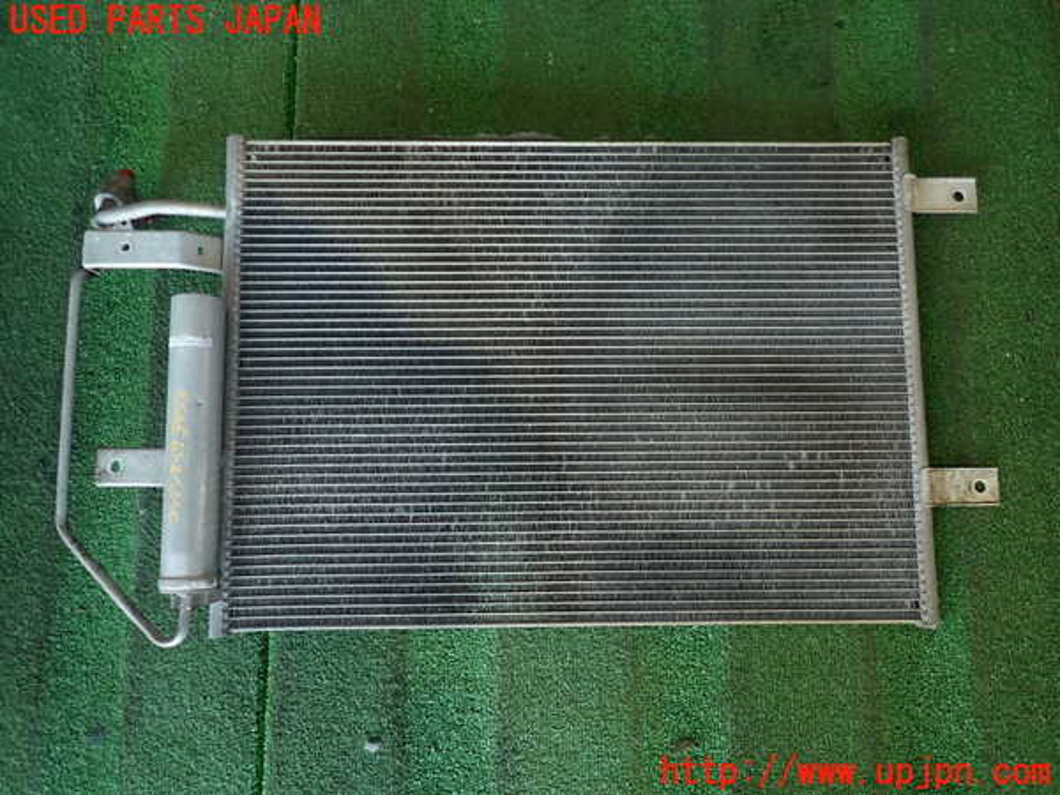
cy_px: 398
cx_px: 530
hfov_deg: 69.4
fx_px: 766
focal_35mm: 25
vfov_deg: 54.9
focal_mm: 4.5
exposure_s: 1/60
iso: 200
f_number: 2
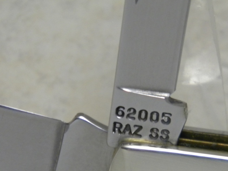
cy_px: 128
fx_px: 1850
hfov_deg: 7.0
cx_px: 145
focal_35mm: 281
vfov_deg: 5.3
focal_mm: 33.1
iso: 400
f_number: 5.2
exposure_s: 1/22.2
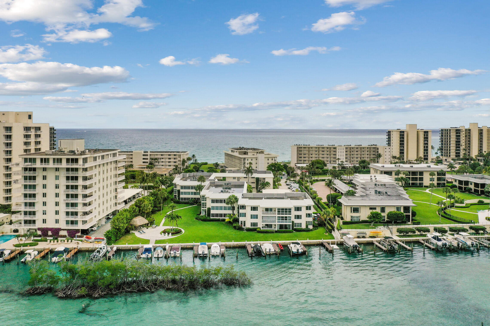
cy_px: 163
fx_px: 381
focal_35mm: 28
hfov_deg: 65.5
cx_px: 245
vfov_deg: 46.4
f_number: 7.1
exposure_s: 1/800
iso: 100
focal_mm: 10.26
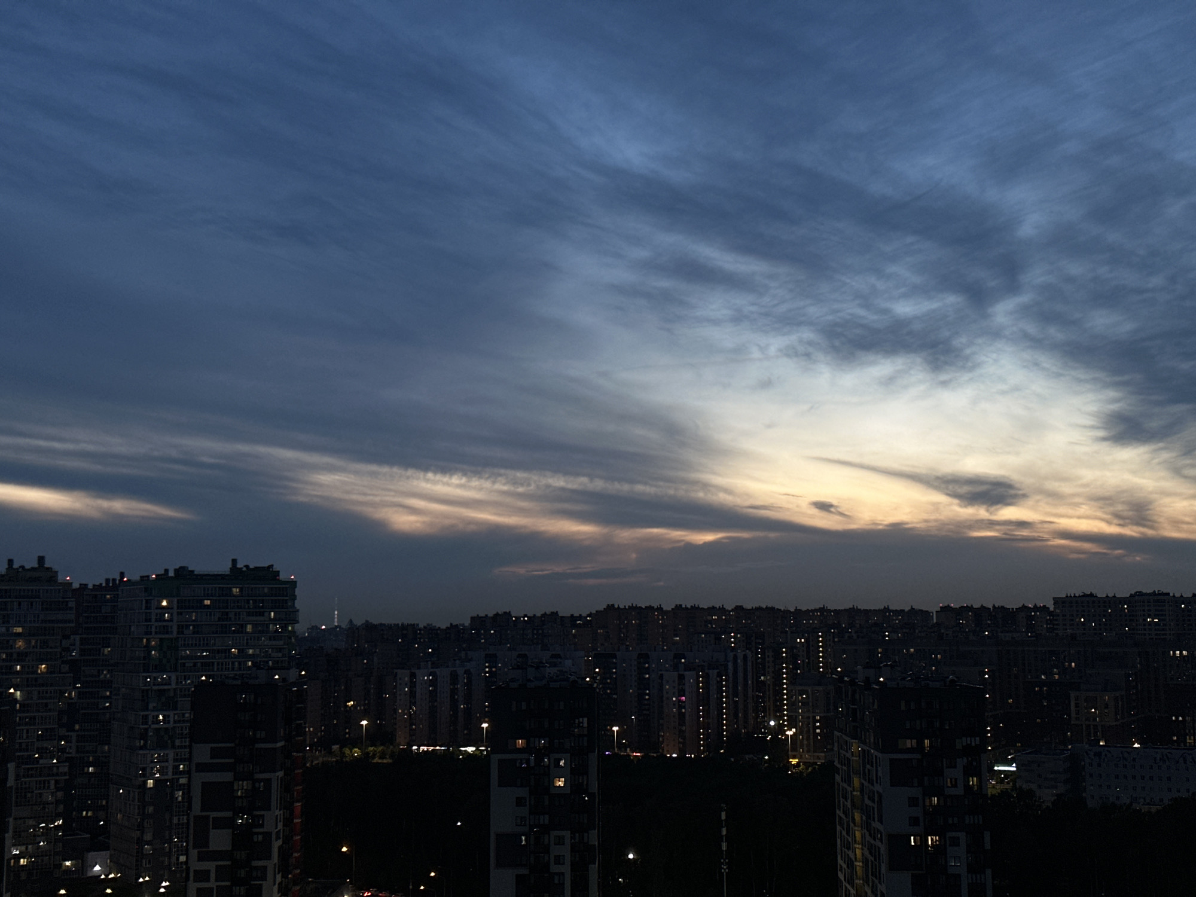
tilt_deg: +6.4
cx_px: 598
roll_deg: +0.3
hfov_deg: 39.7
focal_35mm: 48
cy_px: 448
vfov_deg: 30.3
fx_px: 1658
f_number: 1.78
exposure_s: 1/50
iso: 125
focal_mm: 6.86
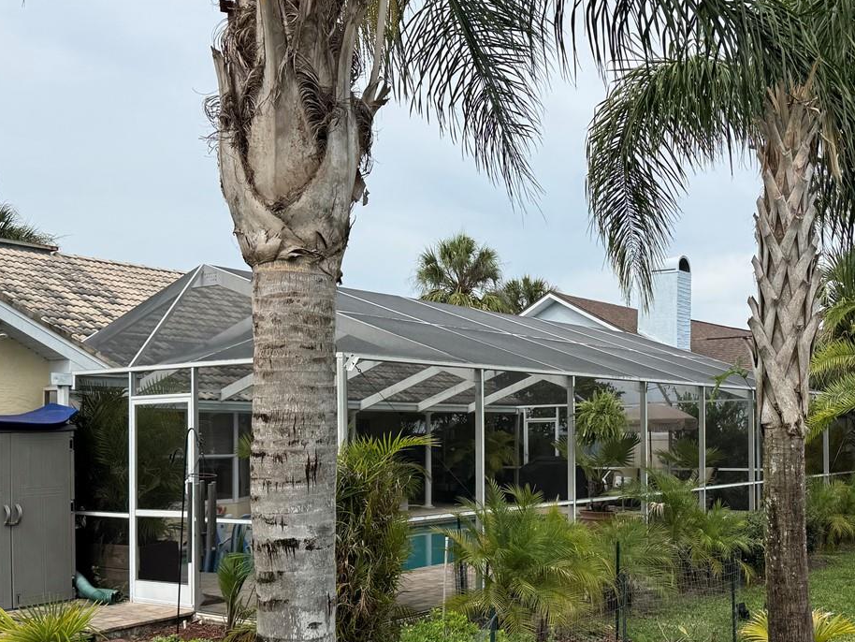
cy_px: 431
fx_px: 1038
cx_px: 587
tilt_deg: +1.3
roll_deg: +1.1
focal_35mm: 42
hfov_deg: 44.0
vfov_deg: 34.0
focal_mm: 6.76
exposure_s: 1/2506
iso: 80
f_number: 1.78
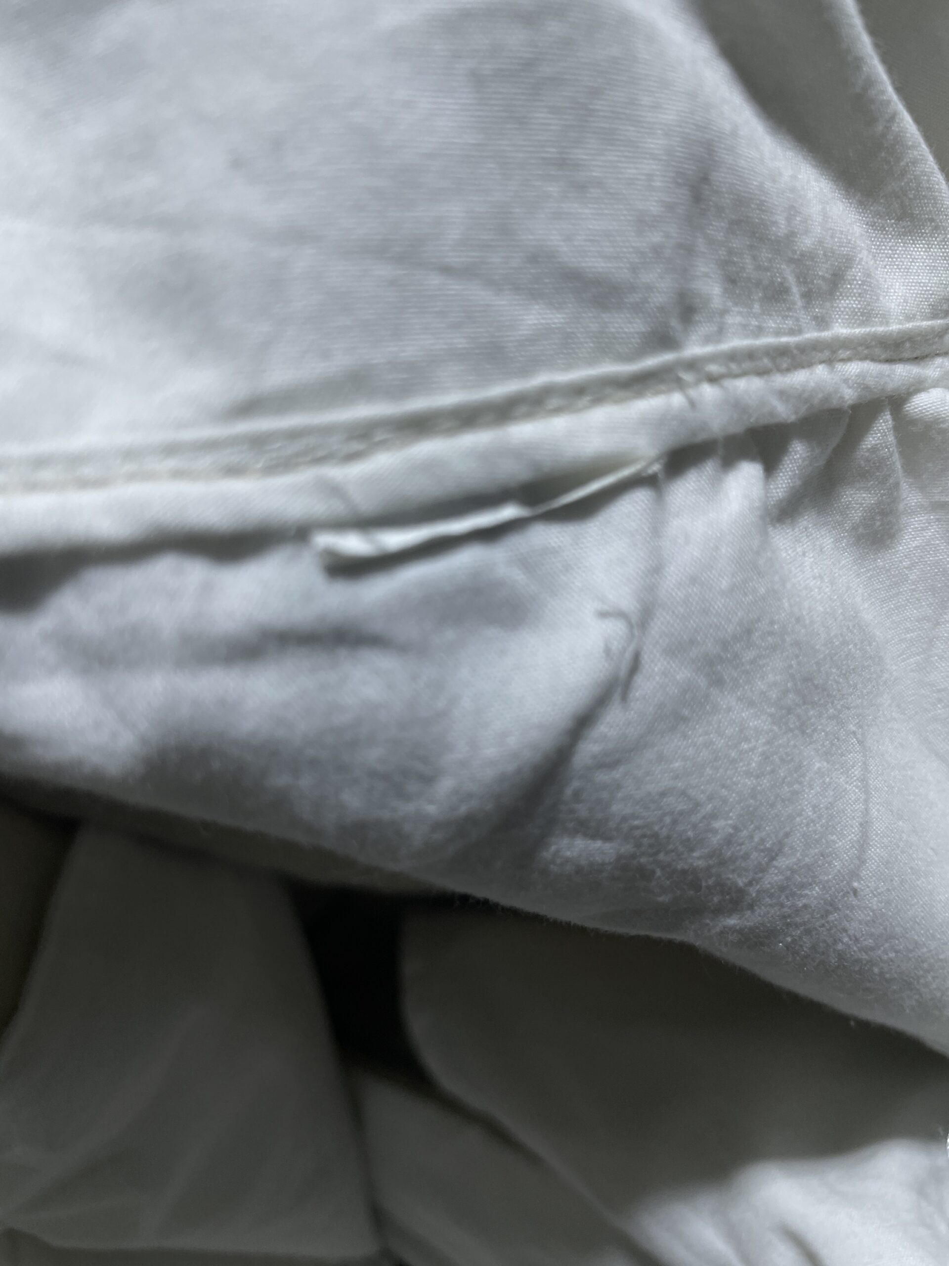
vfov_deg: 67.3
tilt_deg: -51.7
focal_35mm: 26
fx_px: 950
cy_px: 633
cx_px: 474
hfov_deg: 53.1
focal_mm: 4.2
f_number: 1.6
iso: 32
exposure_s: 1/100
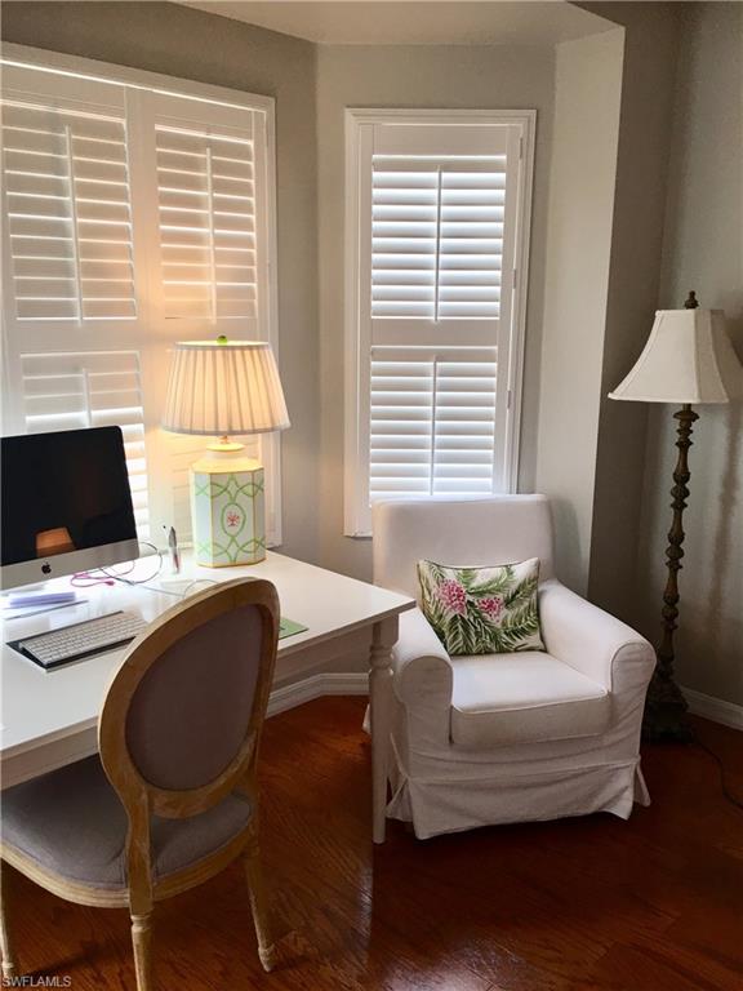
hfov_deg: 48.2
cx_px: 372
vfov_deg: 61.7
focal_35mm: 29
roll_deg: -0.2
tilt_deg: -11.3
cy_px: 496
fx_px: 830
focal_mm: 4.15
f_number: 2.2
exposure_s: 1/30
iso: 25
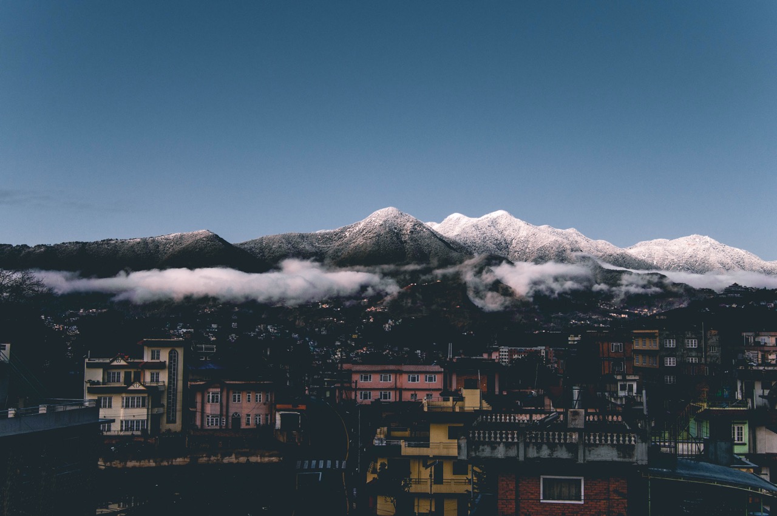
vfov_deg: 34.1
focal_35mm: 39
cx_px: 388
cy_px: 258
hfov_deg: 49.6
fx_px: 841
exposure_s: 1/1250
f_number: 9
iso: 400
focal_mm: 26
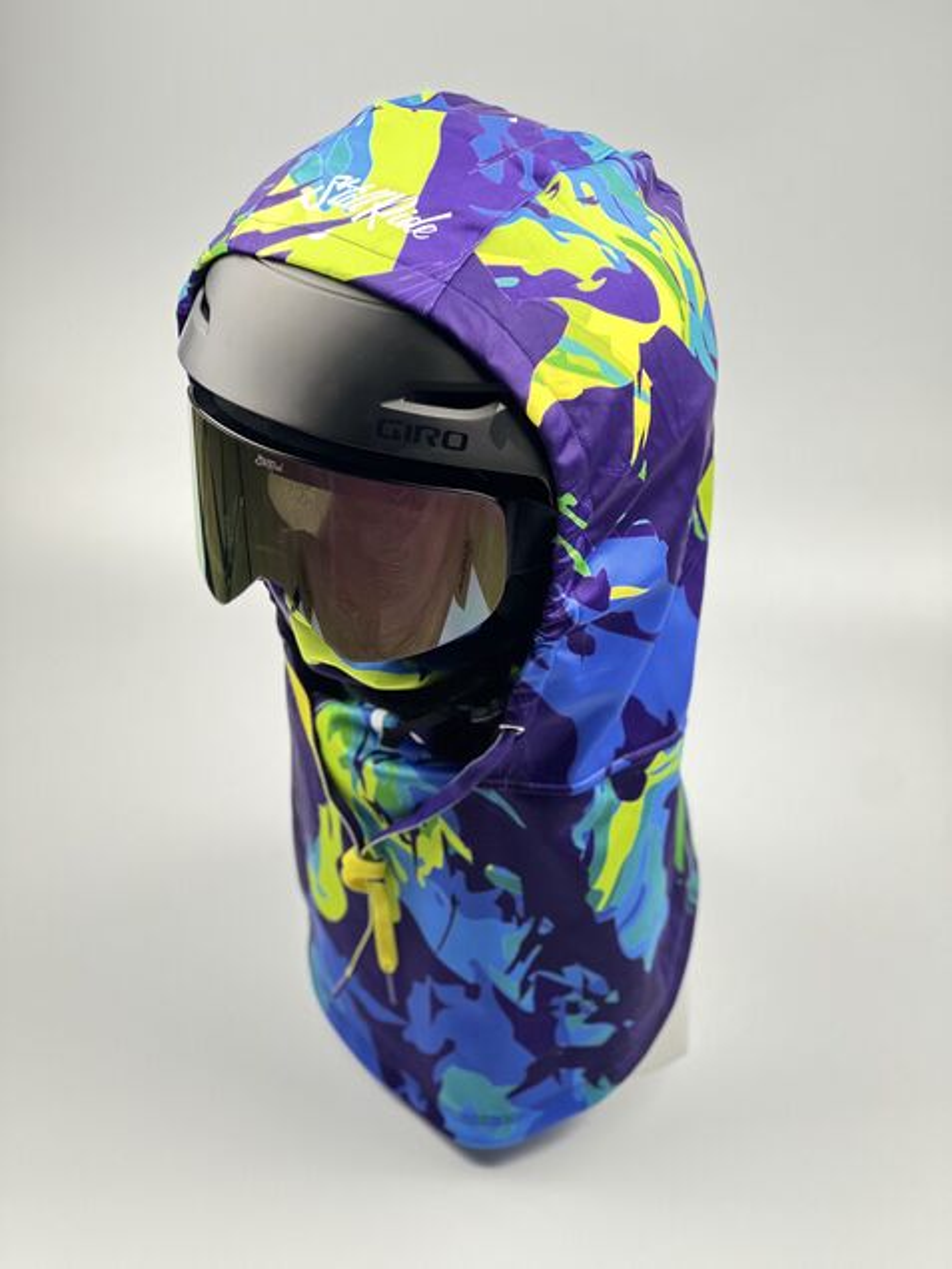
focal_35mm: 77
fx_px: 2824
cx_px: 476
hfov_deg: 19.1
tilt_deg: -37.5
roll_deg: +2.4
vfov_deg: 25.3
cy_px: 634
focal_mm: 9
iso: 250
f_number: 2.8
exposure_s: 1/33
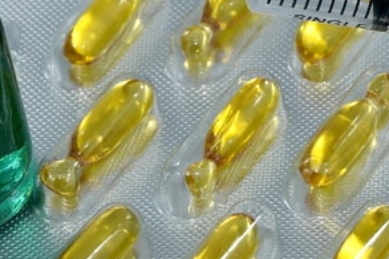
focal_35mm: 246
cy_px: 66
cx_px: 317
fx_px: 2657
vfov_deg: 5.6
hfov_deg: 8.4
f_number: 9
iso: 100
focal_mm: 40
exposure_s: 1/160
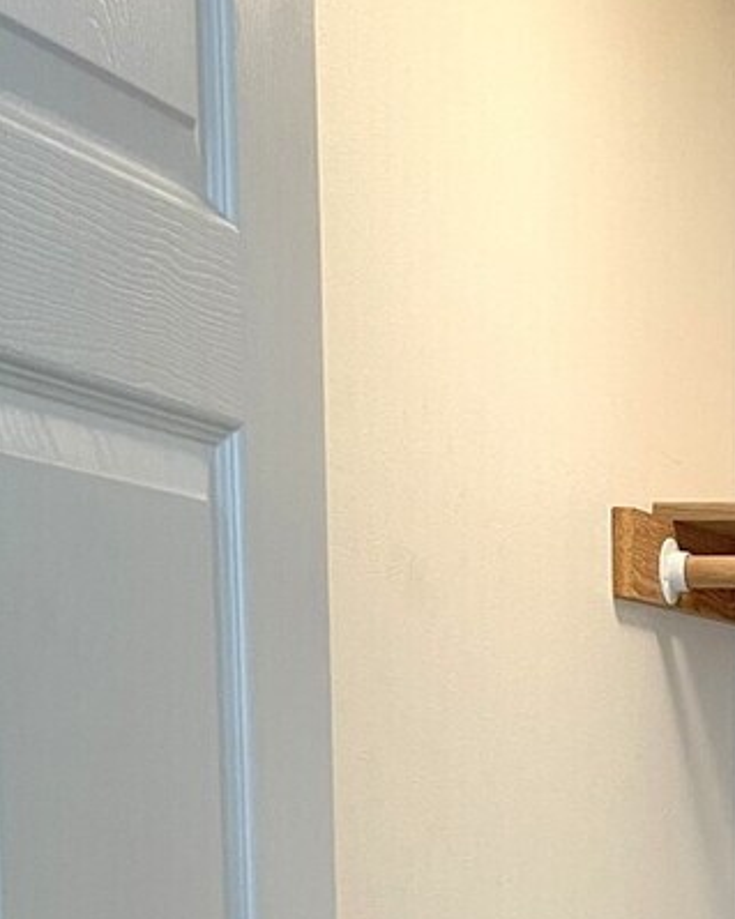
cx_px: 910
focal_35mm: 88
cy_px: 1133
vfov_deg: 20.2
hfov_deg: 16.6
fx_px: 2394
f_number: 1.6
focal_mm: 5.1
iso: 125
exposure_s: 1/60
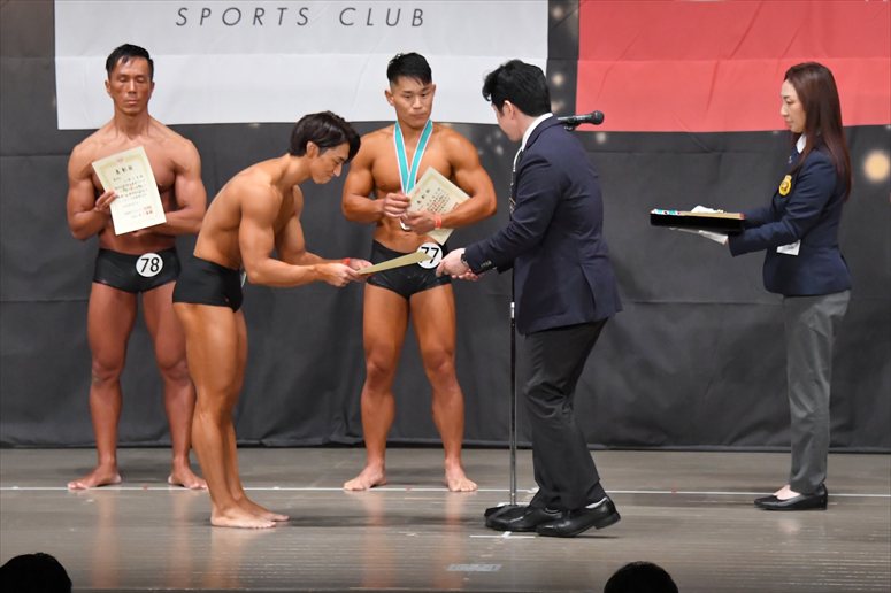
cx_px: 446
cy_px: 296
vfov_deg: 6.8
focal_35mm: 202
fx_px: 4997
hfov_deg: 10.2
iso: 6400
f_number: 5.6
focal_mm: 135
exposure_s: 1/400
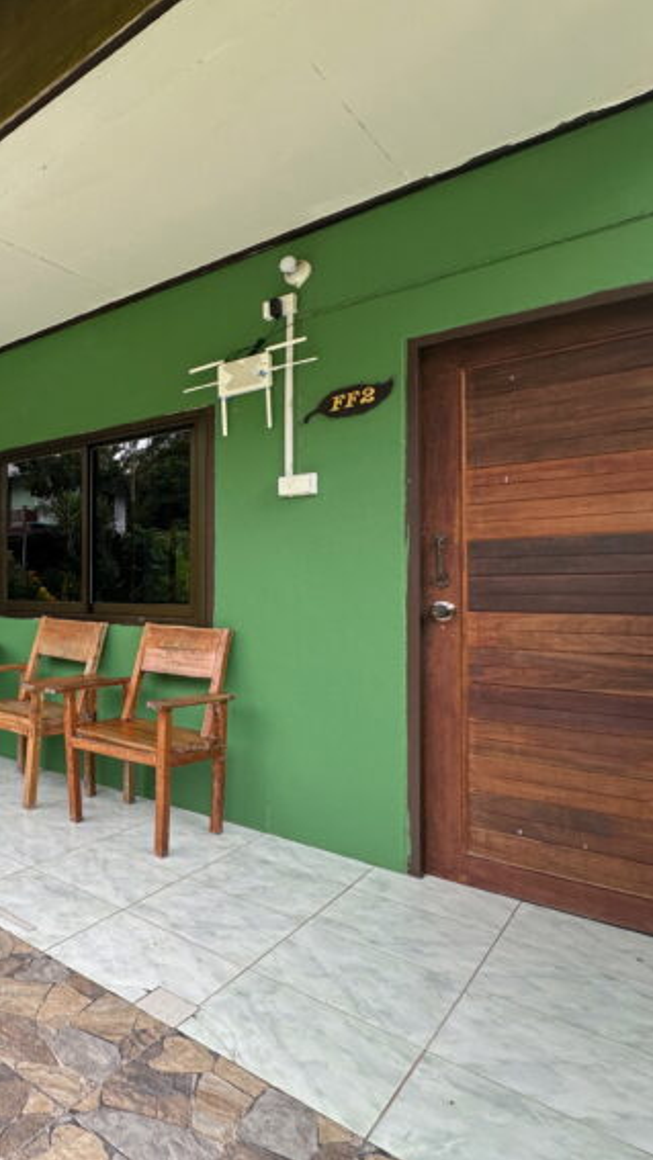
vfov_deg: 83.8
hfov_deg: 41.1
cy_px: 580
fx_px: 646
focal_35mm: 21
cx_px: -88
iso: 64
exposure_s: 1/99
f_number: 2.2
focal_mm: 2.22
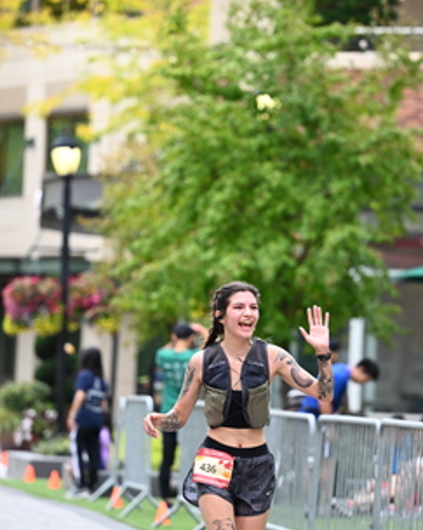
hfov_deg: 6.5
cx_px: 264
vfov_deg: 8.1
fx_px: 3726
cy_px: 281
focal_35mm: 238
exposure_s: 1/1600
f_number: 2.8
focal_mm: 140
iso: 640
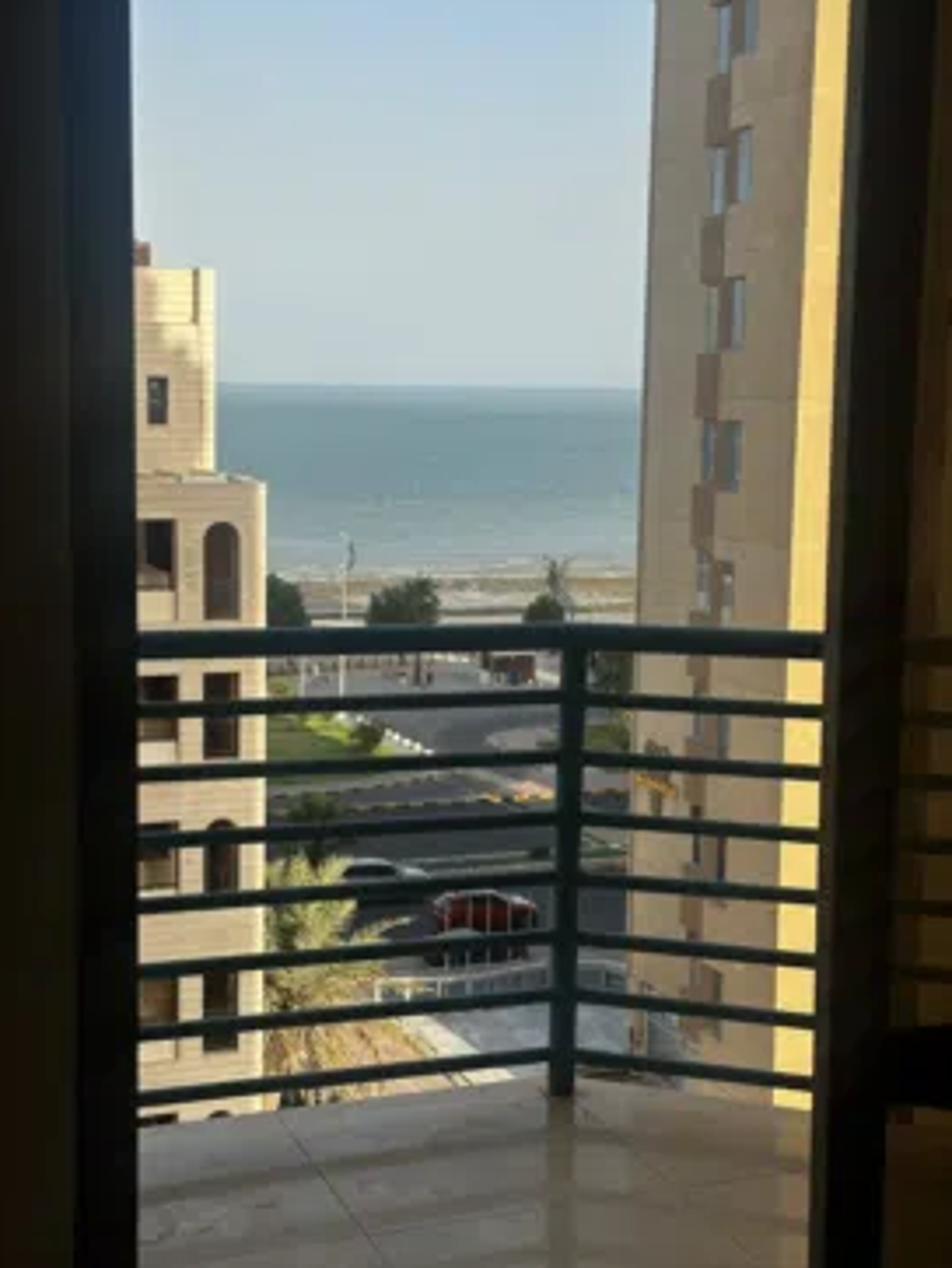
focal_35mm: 53
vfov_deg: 36.1
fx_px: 1941
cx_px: 444
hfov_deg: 27.5
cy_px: 662
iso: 64
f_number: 1.78
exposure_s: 1/2070
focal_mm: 6.86
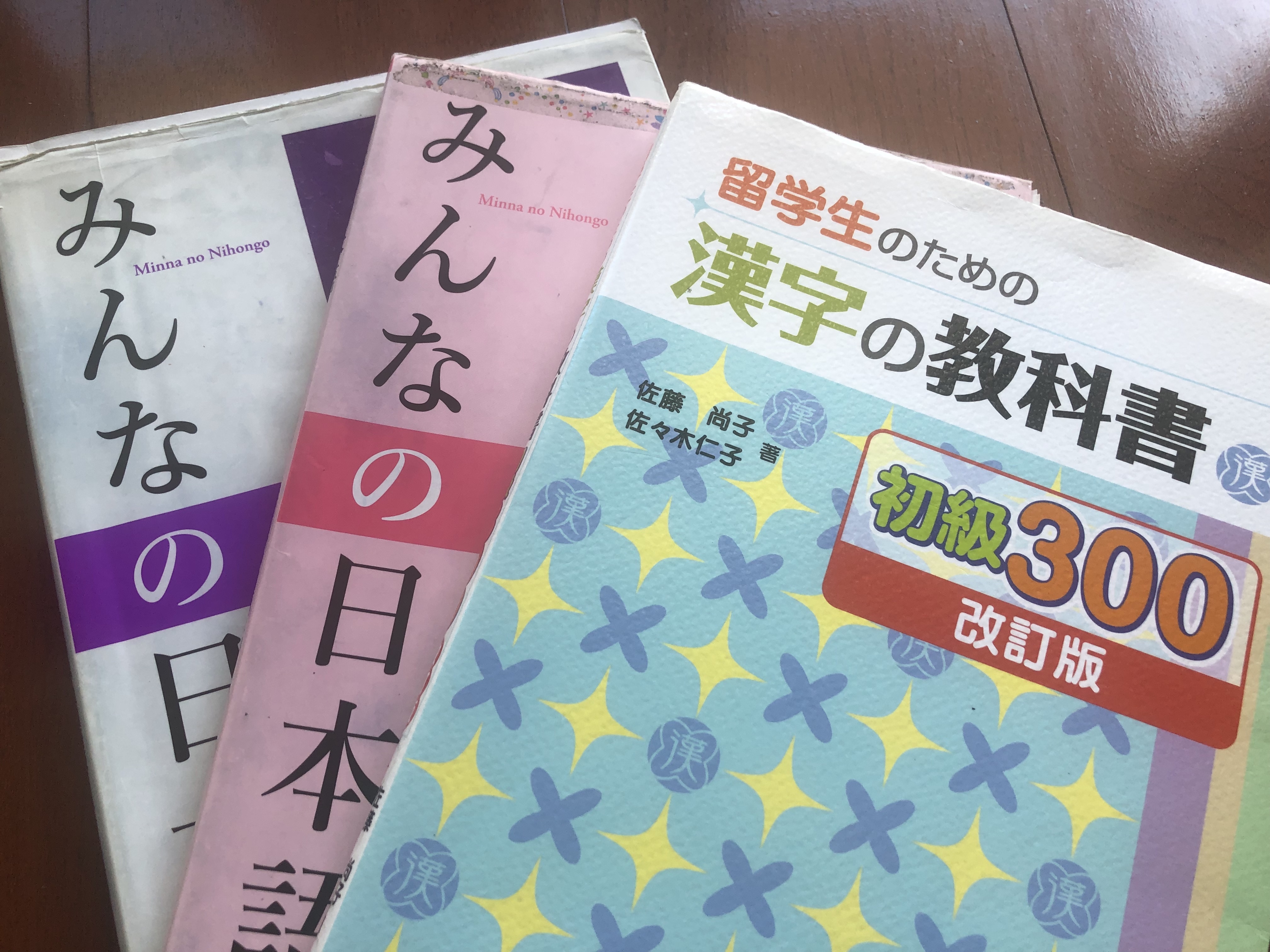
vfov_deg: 49.7
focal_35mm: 28
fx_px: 1027
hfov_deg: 63.4
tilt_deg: -71.0
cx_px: 635
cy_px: 476
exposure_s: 1/120
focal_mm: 4
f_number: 1.8
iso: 40
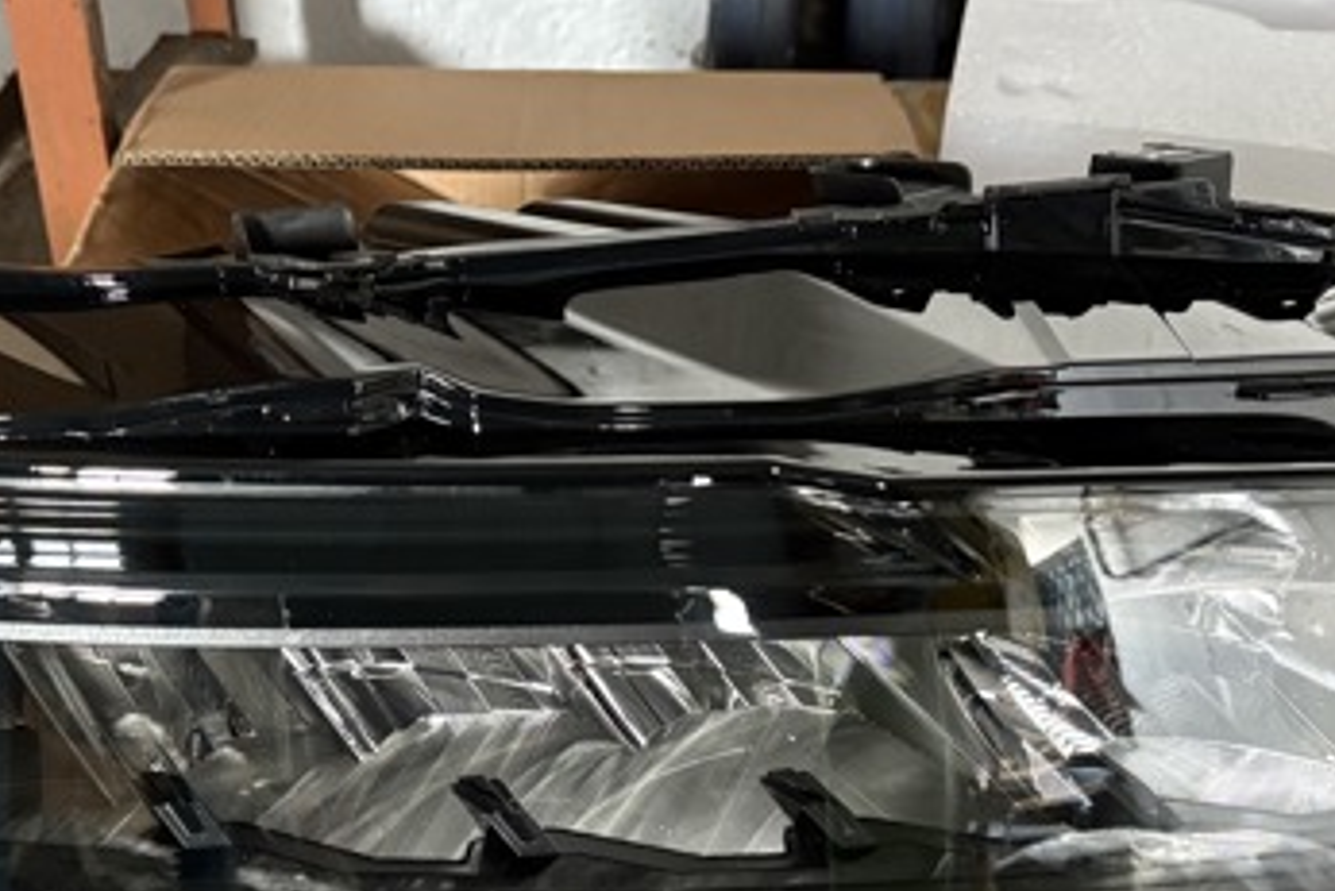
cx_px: 644
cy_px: 609
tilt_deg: -36.9
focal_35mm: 50
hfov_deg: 39.6
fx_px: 1855
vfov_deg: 26.8
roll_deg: -1.0
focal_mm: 5.96
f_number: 1.6
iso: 640
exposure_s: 1/31
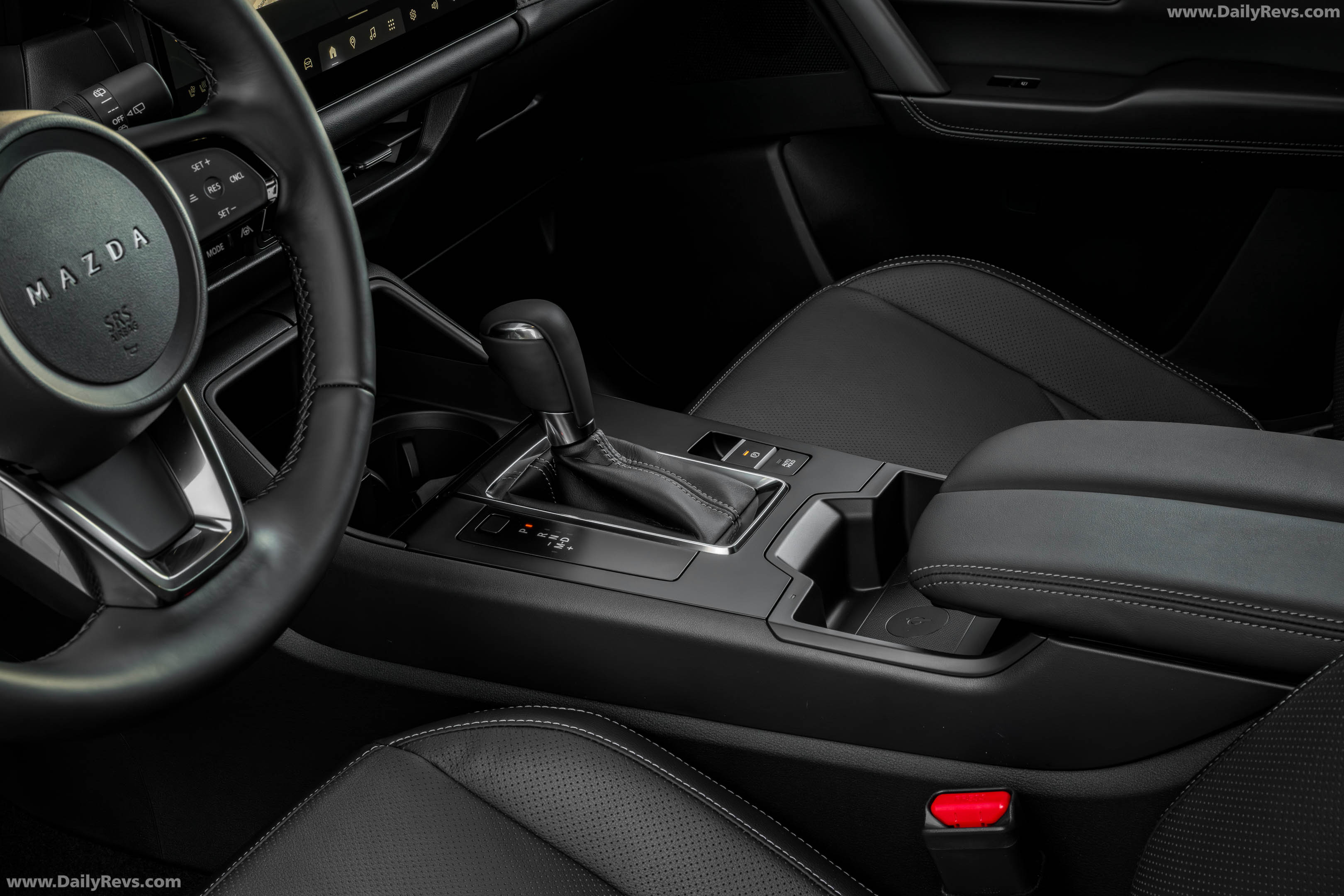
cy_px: 448
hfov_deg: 40.3
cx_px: 672
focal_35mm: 49
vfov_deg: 27.5
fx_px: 1829
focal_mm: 49
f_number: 16
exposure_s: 1/13
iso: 1000
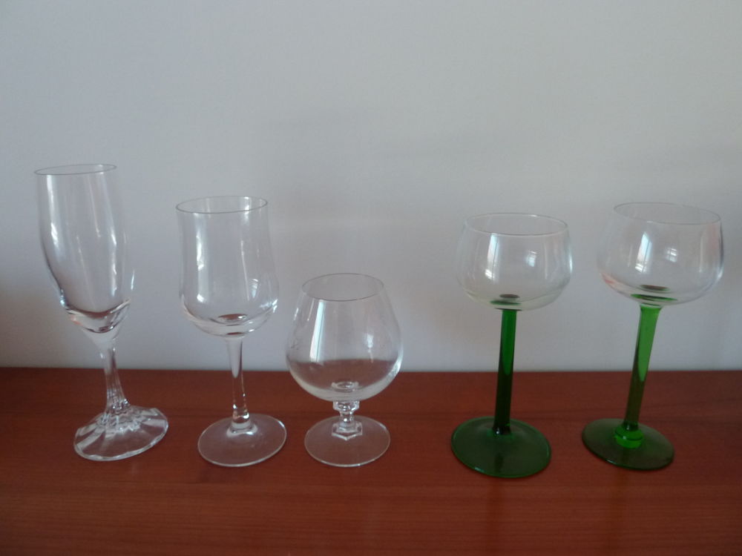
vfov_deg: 54.9
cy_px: 278
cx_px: 371
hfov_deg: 69.4
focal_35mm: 25
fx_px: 536
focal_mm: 4.1
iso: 250
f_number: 3.3
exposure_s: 1/30
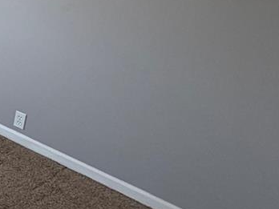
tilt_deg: -13.5
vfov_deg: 24.2
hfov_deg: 21.6
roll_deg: -2.5
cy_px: 4
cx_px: -222
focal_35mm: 58
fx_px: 467
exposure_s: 1/120
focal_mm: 2.22
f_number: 2.2
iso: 80
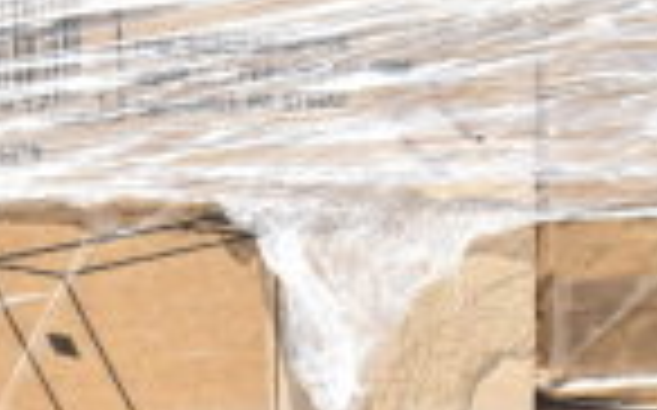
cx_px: 122
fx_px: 4010
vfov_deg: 5.7
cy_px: 759
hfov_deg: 9.3
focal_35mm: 224
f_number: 7.1
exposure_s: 1/320
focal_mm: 35
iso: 200
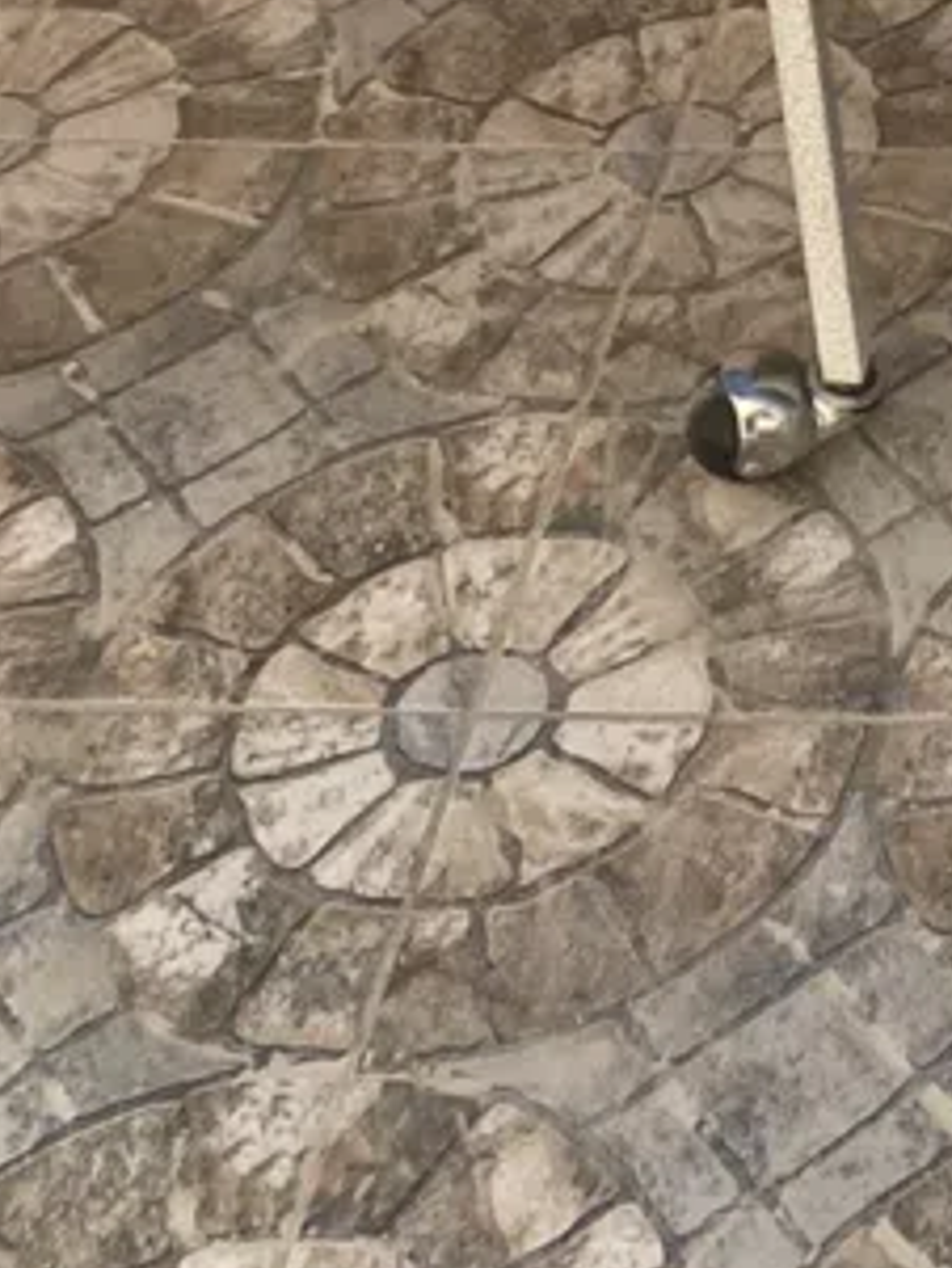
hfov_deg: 11.6
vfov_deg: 15.2
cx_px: 1752
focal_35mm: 118
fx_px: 4324
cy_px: -714
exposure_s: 1/1412
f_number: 1.8
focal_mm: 4.25
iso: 32
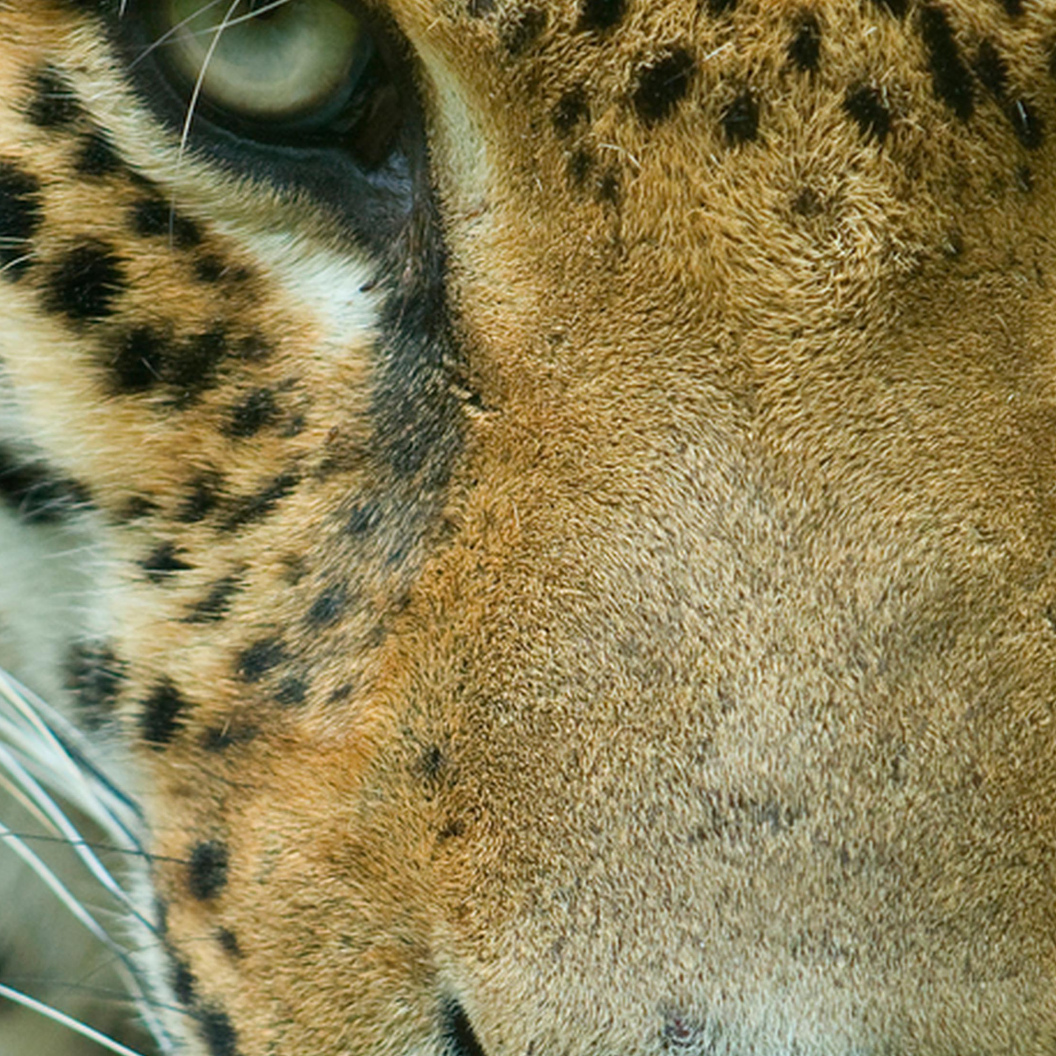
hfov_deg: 2.6
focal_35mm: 669
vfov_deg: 2.6
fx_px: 23090
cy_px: 711
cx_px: 786
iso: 400
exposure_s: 1/200
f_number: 4.5
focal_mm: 200
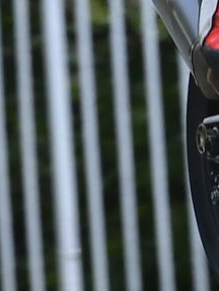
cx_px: 319
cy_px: -95
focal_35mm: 1455
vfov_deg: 1.4
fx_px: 12249
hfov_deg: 1.0
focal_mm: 145
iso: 360
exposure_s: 1/400
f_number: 5.6
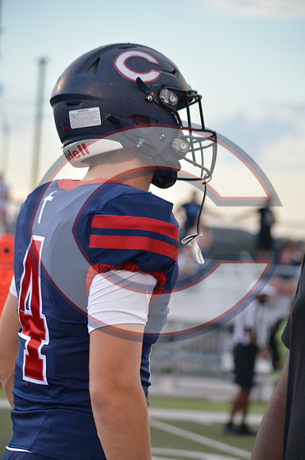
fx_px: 1877
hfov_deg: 9.3
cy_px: 230
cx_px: 152
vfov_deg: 14.0
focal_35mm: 147
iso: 1800
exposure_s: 1/500
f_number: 4.5
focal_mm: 98
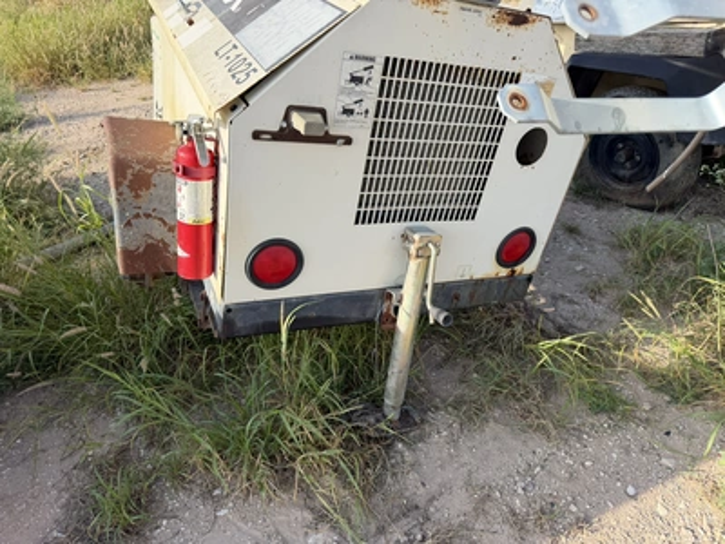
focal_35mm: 24
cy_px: 272
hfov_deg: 71.6
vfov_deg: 56.8
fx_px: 503
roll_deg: +3.1
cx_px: 362
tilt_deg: -30.7
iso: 100
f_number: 1.78
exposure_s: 1/2299
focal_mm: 6.76
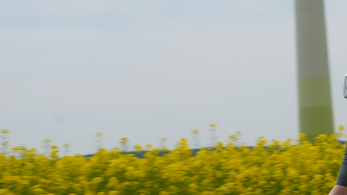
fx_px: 1601
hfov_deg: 11.5
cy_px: 123
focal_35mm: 174
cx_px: 622
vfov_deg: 7.0
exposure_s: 1/200
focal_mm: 40
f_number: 11
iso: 100
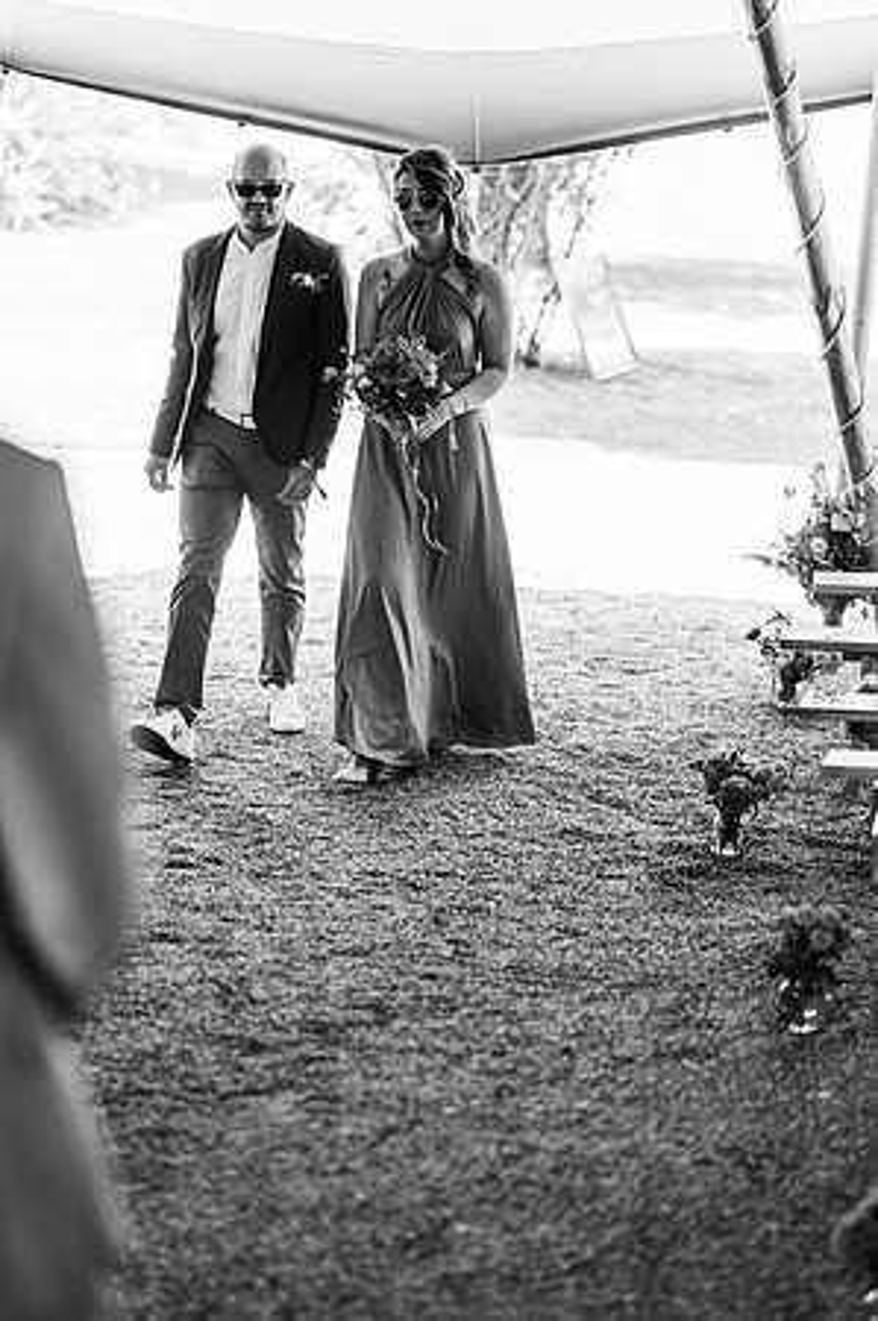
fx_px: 3117
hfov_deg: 16.0
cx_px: 439
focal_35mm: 85
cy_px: 660
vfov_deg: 23.9
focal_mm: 85
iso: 100
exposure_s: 1/500
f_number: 1.8
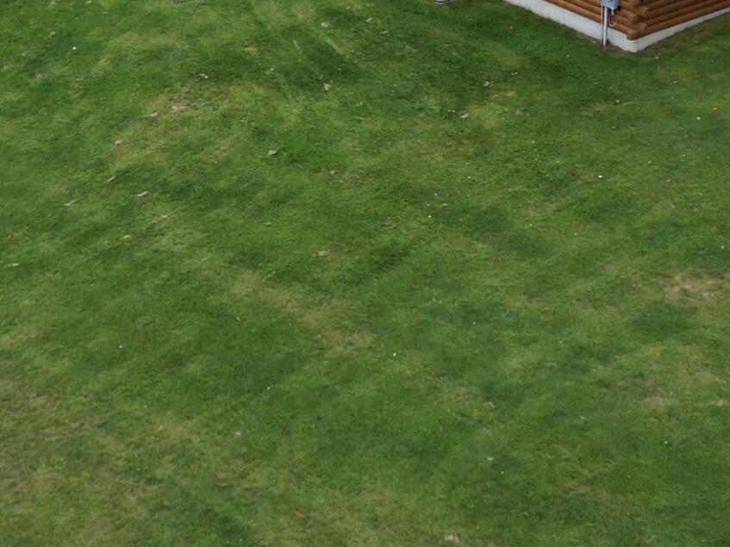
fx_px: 1792
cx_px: 300
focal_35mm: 85
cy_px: -110
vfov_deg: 16.6
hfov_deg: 23.0
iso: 100
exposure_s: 1/1250
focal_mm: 6.72
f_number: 1.7
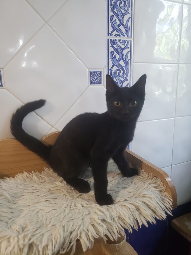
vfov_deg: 67.3
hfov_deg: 53.1
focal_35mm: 26
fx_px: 191
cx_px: 96
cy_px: 128
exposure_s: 1/50
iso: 400
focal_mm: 4.3
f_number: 1.5
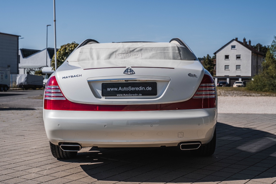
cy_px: 92
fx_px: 314
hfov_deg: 47.4
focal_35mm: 41
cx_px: 138
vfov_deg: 32.6
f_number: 5
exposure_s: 1/1600
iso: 400
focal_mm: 41
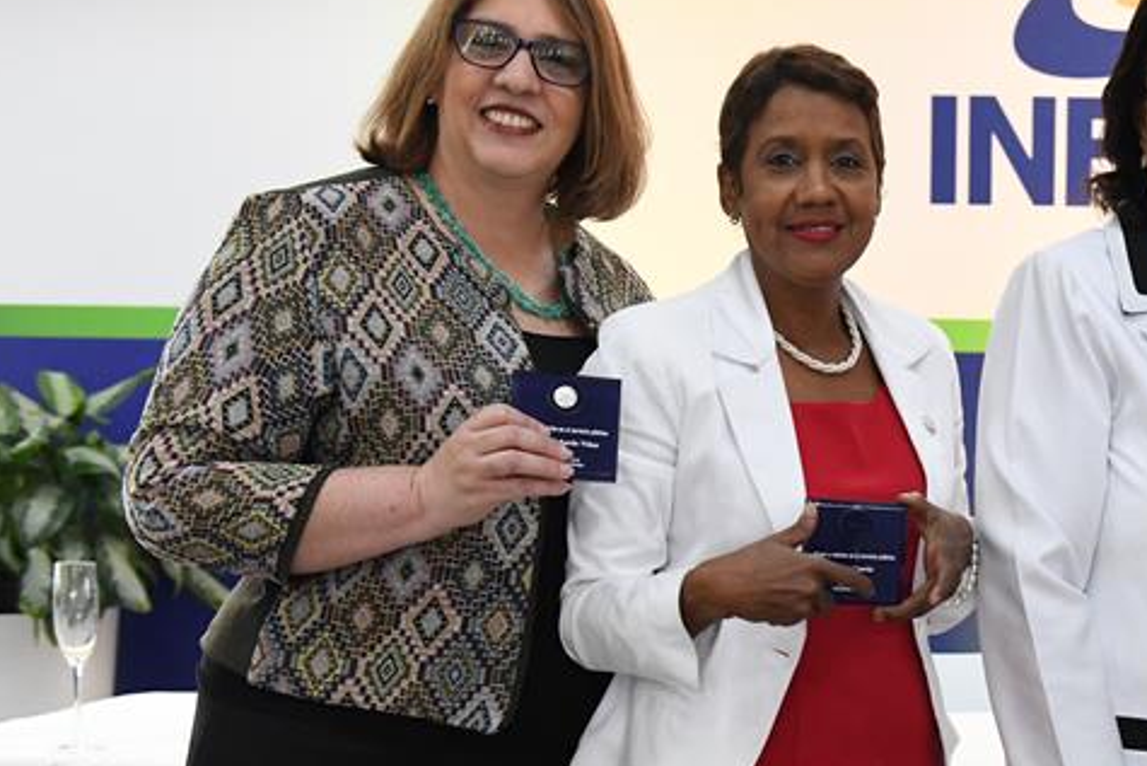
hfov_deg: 27.4
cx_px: 1178
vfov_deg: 19.6
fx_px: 2199
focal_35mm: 69
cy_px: 593
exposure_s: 1/250
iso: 3200
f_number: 3.5
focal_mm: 32
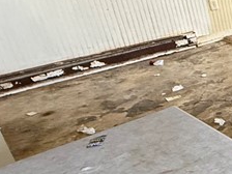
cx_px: 461
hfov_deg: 19.0
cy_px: 77
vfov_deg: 22.9
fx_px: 429
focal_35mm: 64
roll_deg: -1.3
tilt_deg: -24.0
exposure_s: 1/60
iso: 400
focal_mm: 2.22
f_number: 2.2
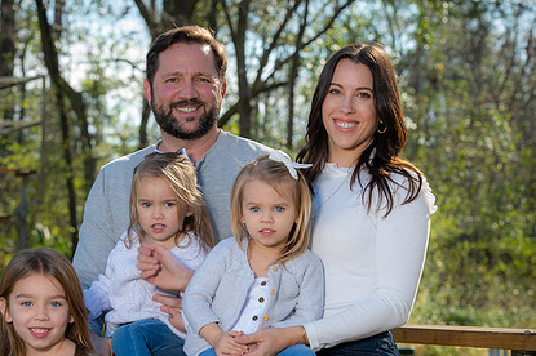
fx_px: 2038
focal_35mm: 137
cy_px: 224
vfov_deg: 10.0
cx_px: 214
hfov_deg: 15.0
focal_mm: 98
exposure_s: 1/60
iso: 100
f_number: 8
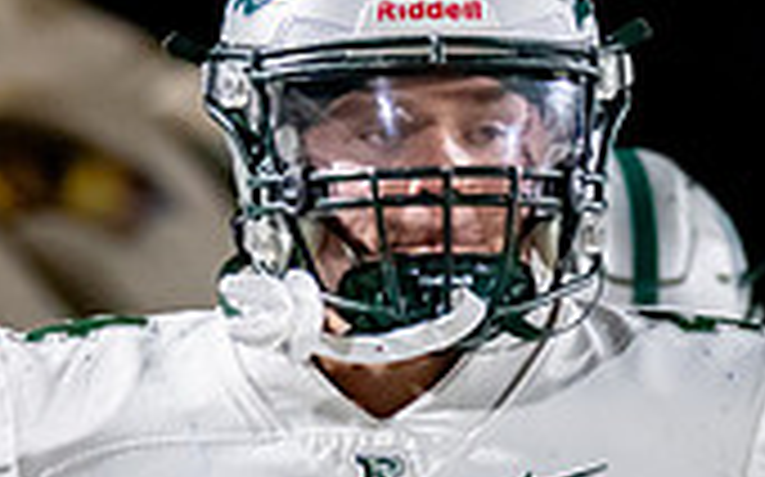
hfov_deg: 5.7
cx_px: 625
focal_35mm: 368
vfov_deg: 3.5
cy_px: 938
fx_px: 7667
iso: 4000
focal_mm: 75
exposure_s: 1/1250
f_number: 2.8
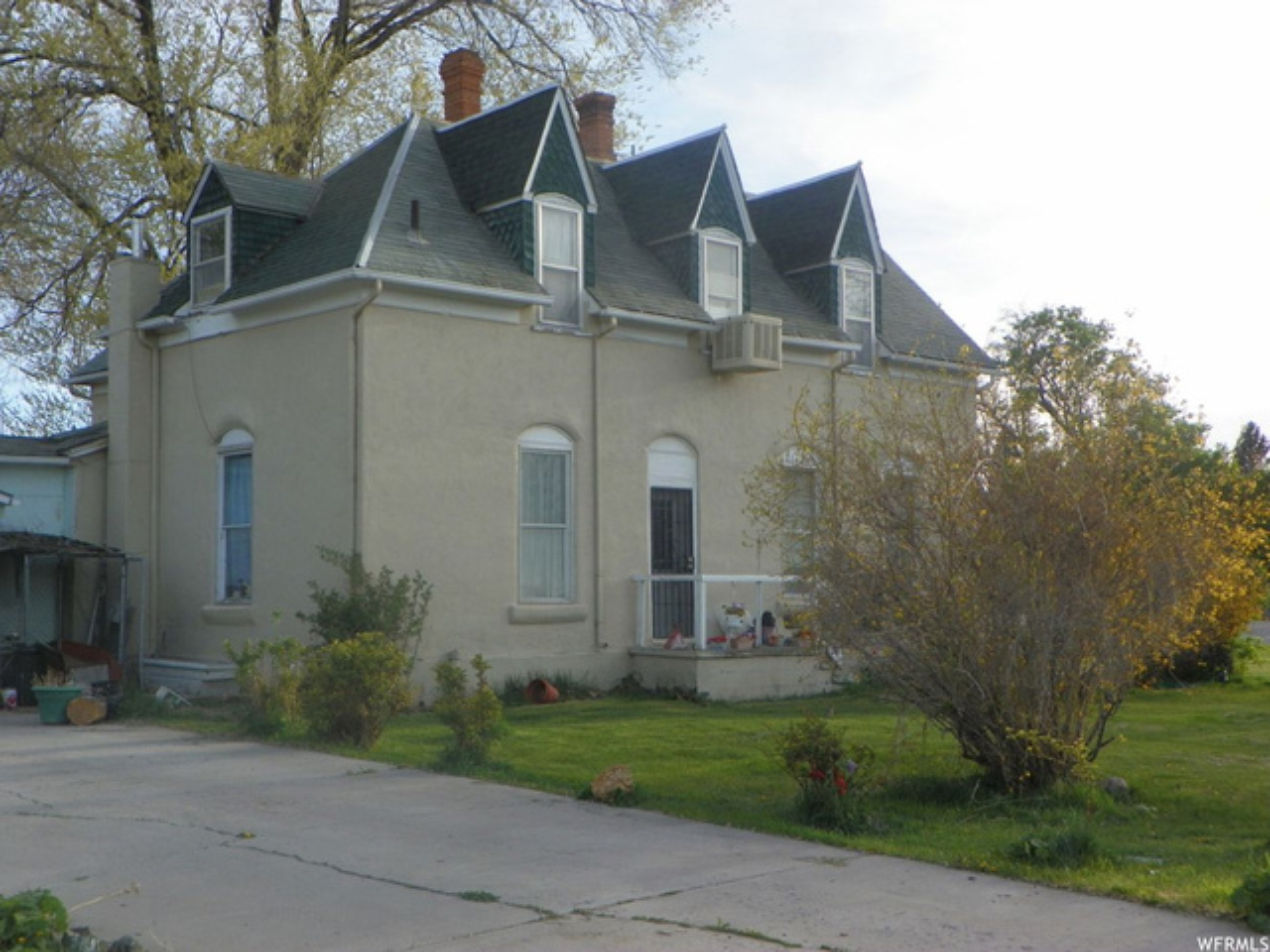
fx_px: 1614
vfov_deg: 32.9
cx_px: 635
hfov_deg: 42.9
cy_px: 476
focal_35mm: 44
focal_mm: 7.9
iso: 64
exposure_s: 1/250
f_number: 4
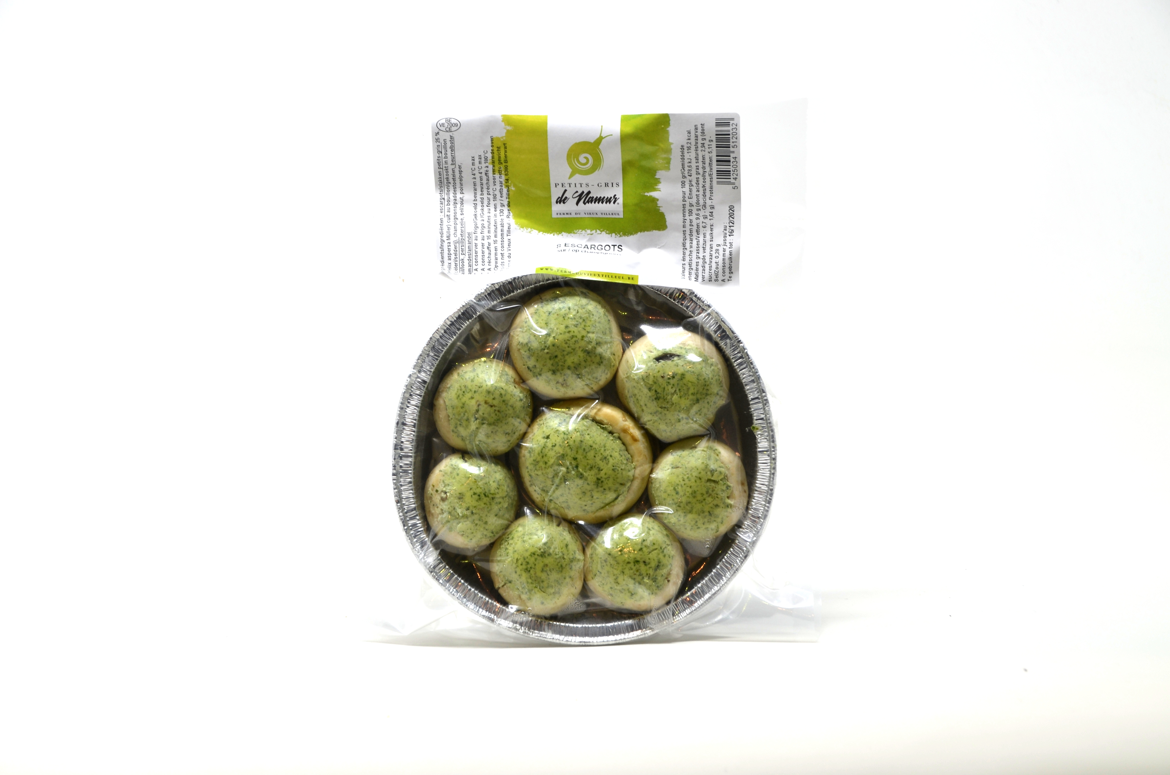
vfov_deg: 14.0
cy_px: 388
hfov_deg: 21.0
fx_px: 3162
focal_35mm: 98
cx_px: 585
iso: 100
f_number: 8
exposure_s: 1/40
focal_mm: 65
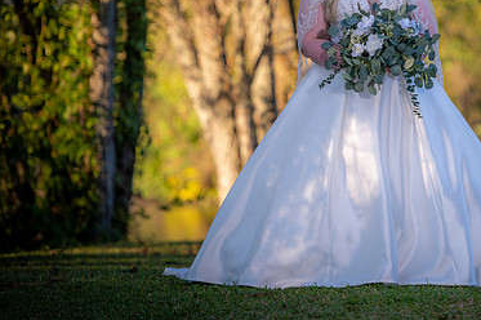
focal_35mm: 249
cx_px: 373
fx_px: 3324
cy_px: 76
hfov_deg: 8.3
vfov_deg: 5.5
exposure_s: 1/250
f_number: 2.8
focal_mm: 160
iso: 80
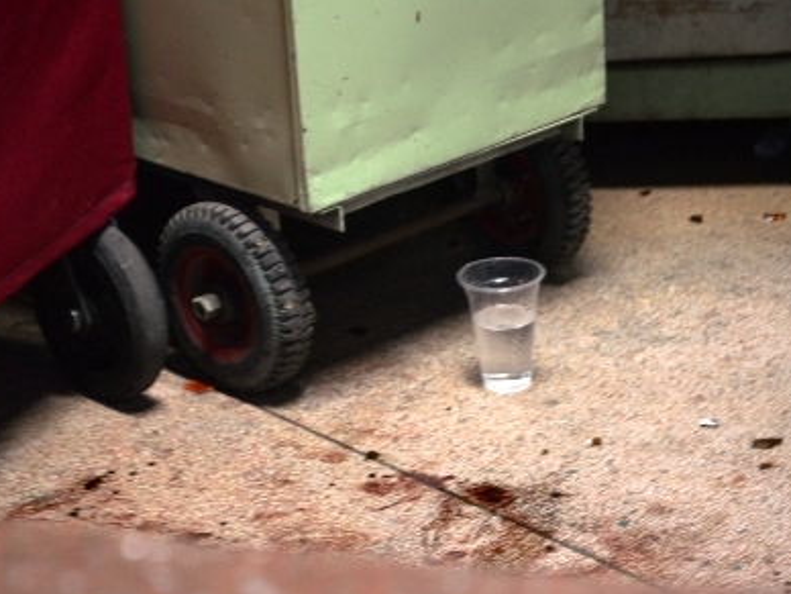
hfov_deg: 14.8
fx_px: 3039
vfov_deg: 11.1
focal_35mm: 133
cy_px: 301
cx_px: 398
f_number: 5.3
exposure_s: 1/6
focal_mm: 80
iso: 1250
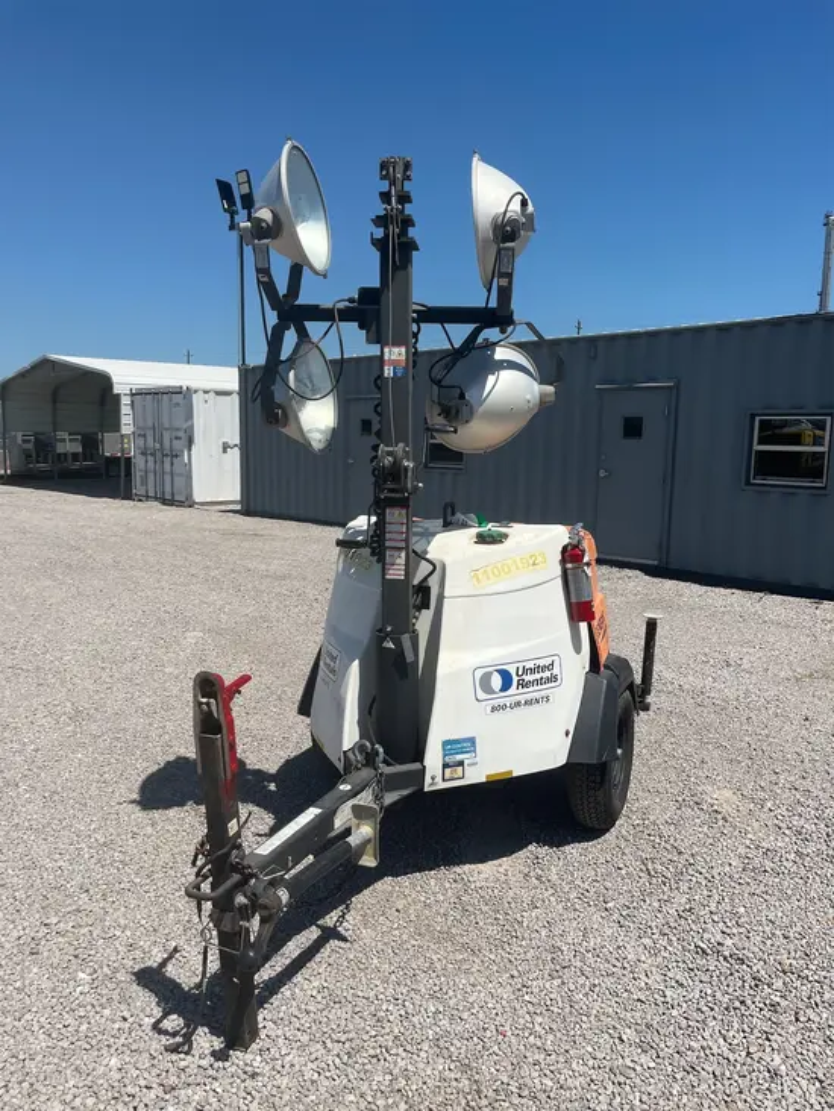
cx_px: 417
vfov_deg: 67.3
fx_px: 835
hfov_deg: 53.1
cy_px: 556
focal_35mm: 26
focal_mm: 5.1
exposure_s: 1/5319
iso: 50
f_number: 1.6
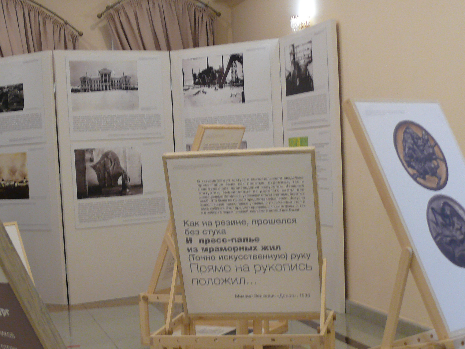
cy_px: 243
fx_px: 913
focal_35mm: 68
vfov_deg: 21.5
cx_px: 216
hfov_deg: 28.6
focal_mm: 8.6
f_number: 2.8
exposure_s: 1/20
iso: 200
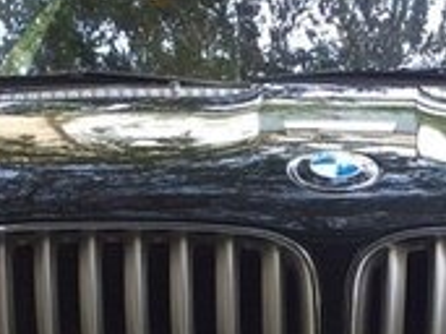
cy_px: 528
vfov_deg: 12.4
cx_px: 331
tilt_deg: -14.8
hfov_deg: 17.5
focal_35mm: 112
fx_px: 1442
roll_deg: -0.6
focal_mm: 4.15
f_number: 2.2
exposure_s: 1/50
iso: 50
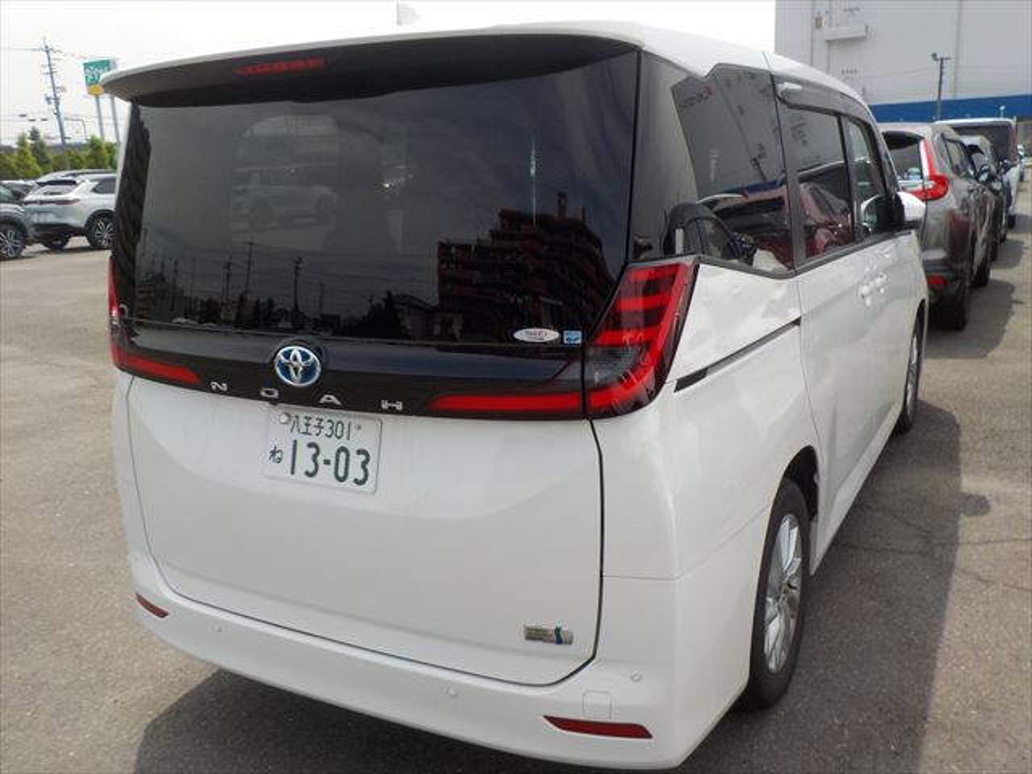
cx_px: 516
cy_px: 387
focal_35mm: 30
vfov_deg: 46.8
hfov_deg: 60.0
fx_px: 894
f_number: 3.3
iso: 125
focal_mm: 4.1
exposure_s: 1/1000
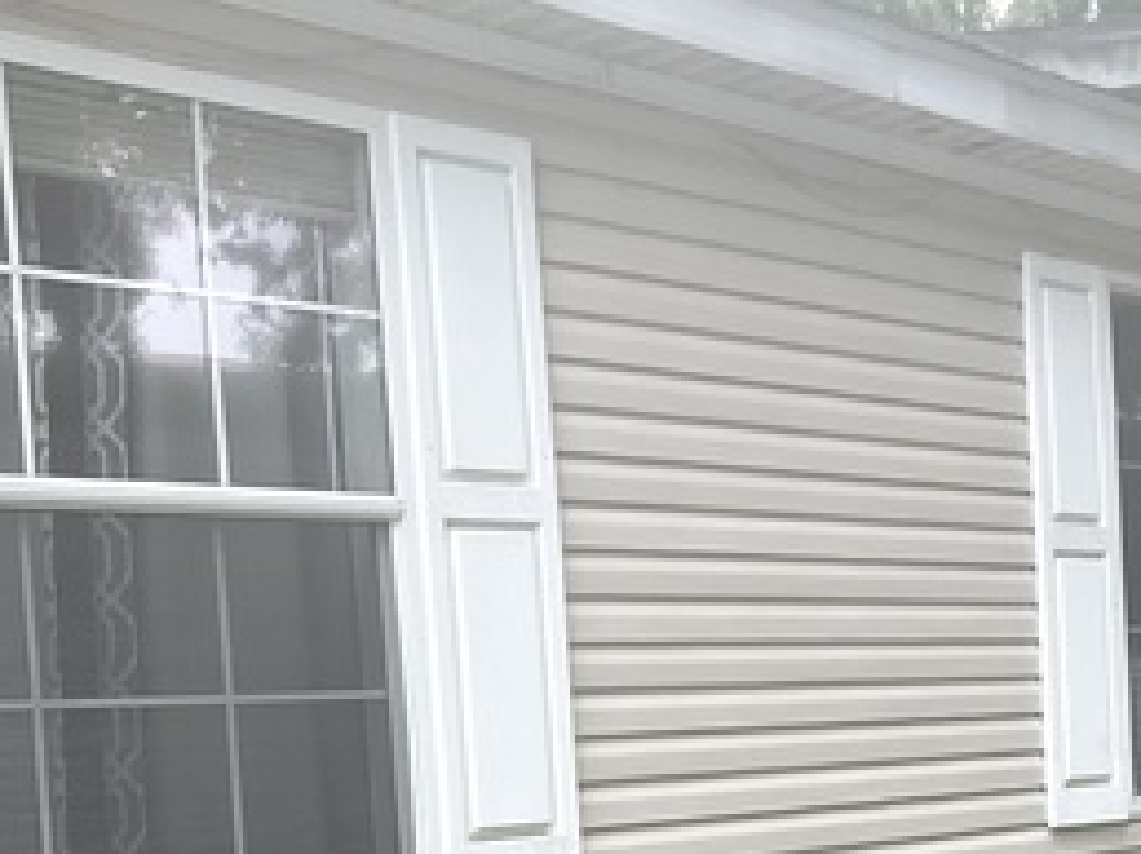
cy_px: 850
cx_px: 1247
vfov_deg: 19.8
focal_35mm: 72
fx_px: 2371
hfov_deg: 25.2
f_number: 1.8
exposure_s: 1/325
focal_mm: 3
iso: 16
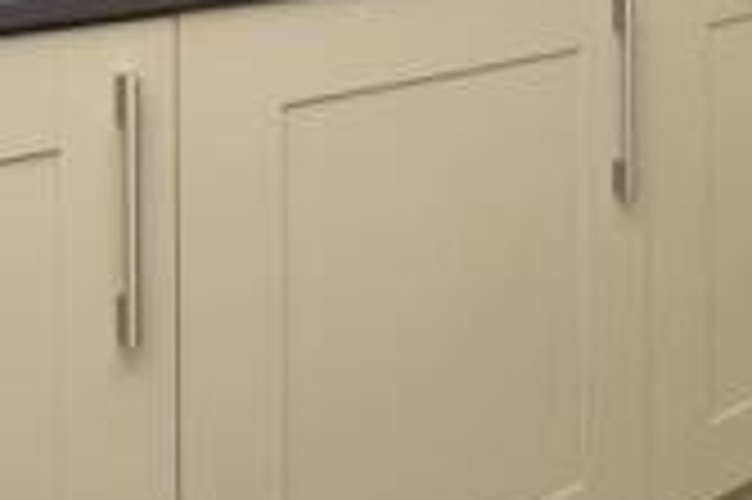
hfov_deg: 32.6
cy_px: -255
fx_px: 1231
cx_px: 648
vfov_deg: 19.8
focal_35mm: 59
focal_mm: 10
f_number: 5.6
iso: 400
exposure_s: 1/50
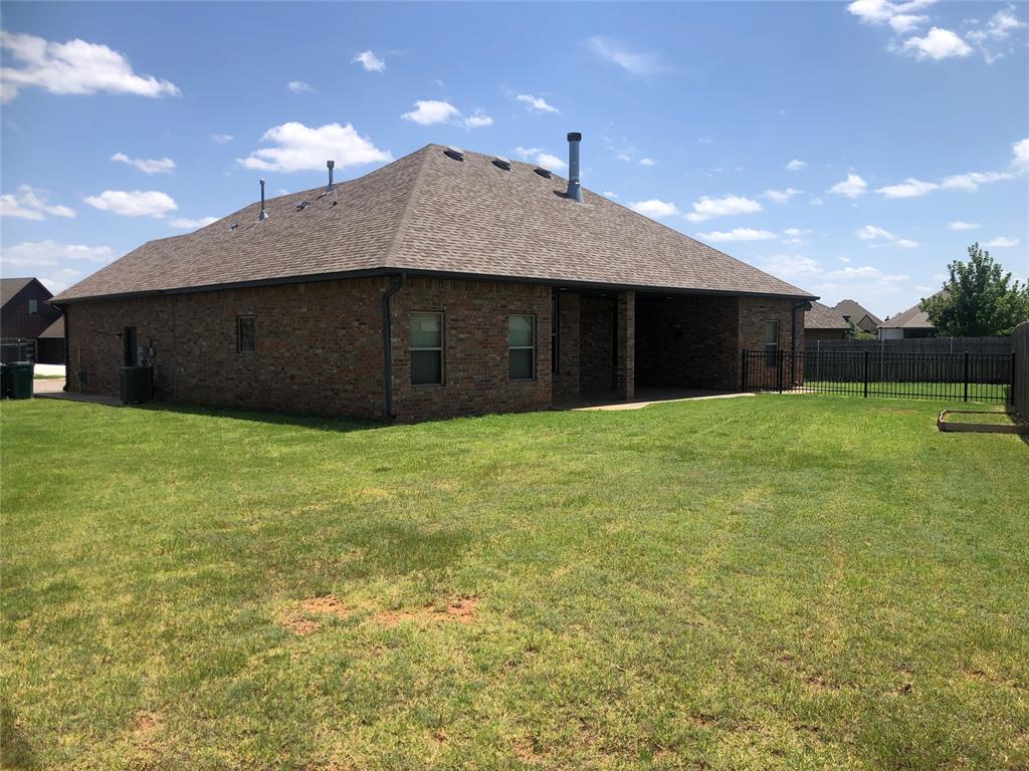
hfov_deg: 63.4
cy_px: 386
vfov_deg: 49.7
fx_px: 832
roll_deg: +0.1
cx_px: 514
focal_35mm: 28
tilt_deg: -1.2
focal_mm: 3.99
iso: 20
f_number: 1.8
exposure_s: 1/2114
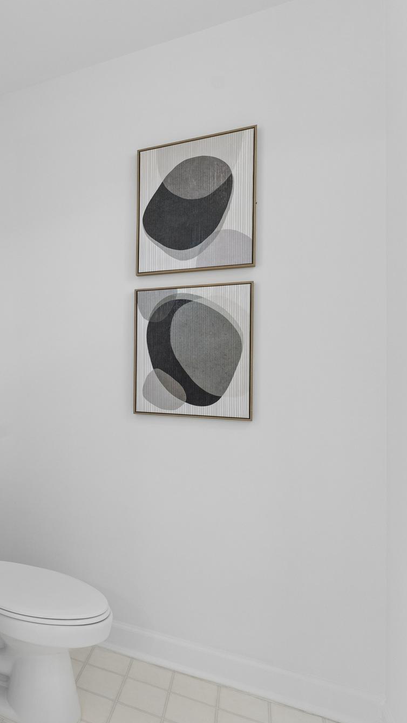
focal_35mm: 25
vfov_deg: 74.9
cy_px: 360
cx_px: -52
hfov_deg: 37.9
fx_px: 473
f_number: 7.1
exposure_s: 1/125
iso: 1250
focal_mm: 15.4
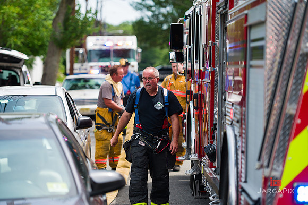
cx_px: 154
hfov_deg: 15.2
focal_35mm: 135
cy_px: 102
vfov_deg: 10.1
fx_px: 1154
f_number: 3.2
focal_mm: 135
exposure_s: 1/1600
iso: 200
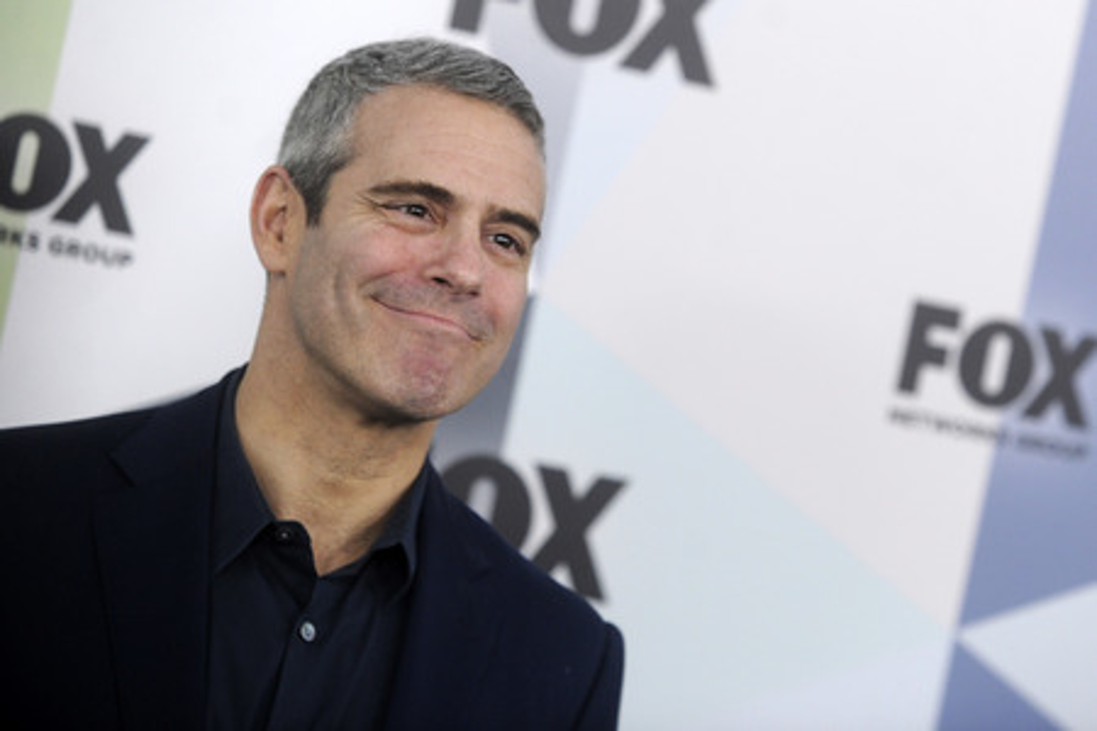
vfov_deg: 10.5
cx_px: 548
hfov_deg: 15.8
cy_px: 366
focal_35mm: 130
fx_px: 3961
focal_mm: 130
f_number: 4
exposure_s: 1/320
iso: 1600
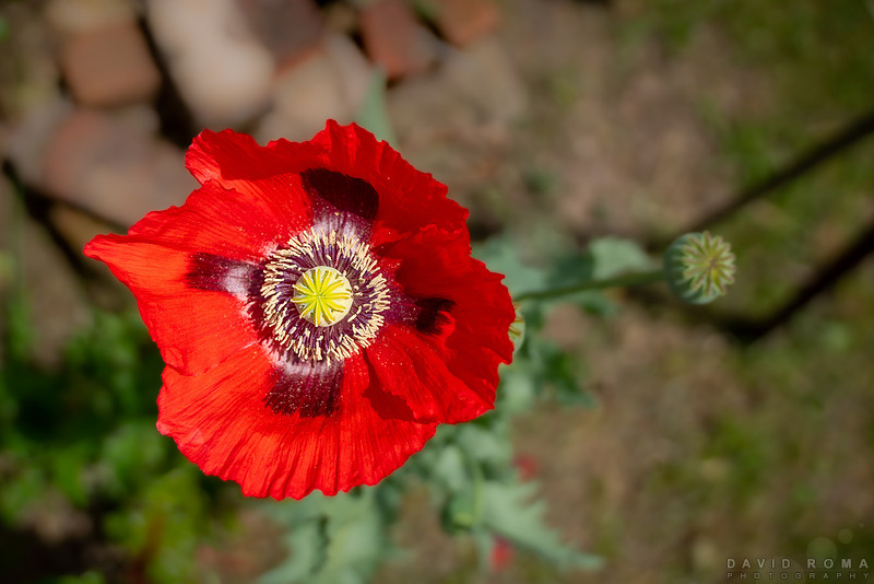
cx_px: 384
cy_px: 256
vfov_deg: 33.6
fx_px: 965
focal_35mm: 40
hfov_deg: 48.6
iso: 100
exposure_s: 1/2500
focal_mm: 28
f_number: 2.8
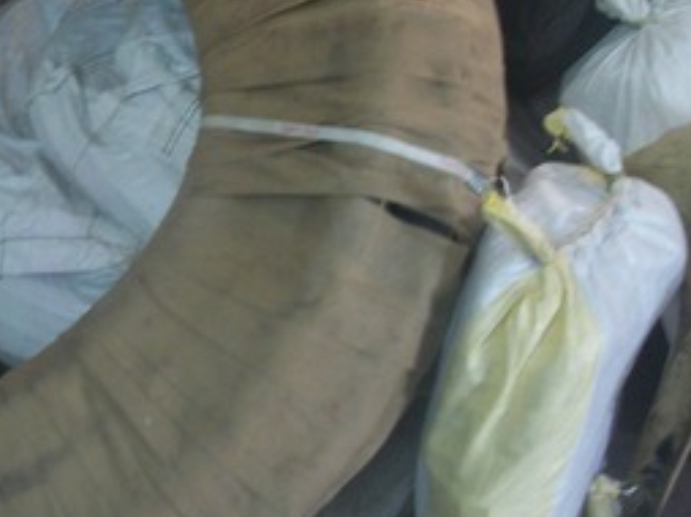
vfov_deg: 23.2
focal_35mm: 63
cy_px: 192
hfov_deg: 29.2
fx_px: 1256
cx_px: 38
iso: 250
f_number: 2.9
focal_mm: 5.7
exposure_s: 1/8
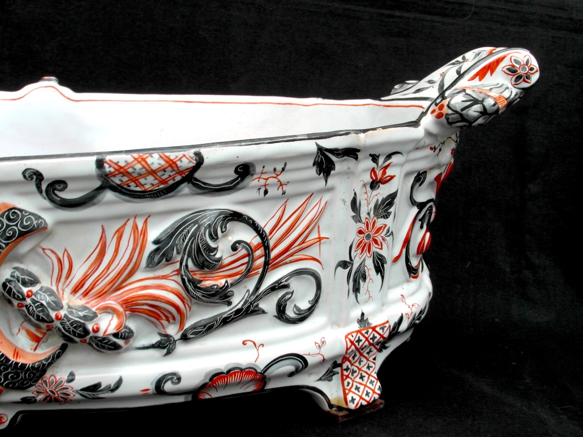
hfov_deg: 36.2
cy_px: 218
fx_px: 893
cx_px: 292
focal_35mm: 53
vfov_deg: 27.5
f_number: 6
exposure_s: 1/45
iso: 80
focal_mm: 8.7
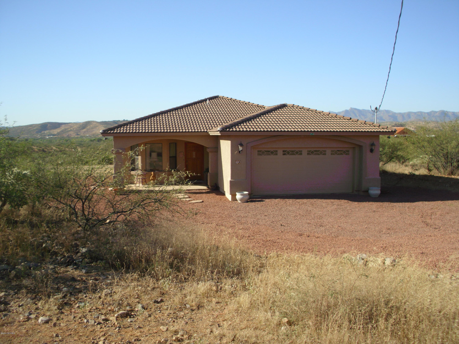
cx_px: 230
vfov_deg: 37.7
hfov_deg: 49.0
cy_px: 172
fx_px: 504
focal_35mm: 38
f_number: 7.3
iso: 50
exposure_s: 1/117
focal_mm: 6.3
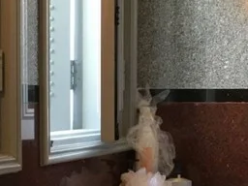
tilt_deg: +1.8
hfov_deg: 14.4
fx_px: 974
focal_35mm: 136
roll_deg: -0.5
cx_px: 194
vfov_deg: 10.9
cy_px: 94
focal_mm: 4.15
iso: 125
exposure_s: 1/33
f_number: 2.2
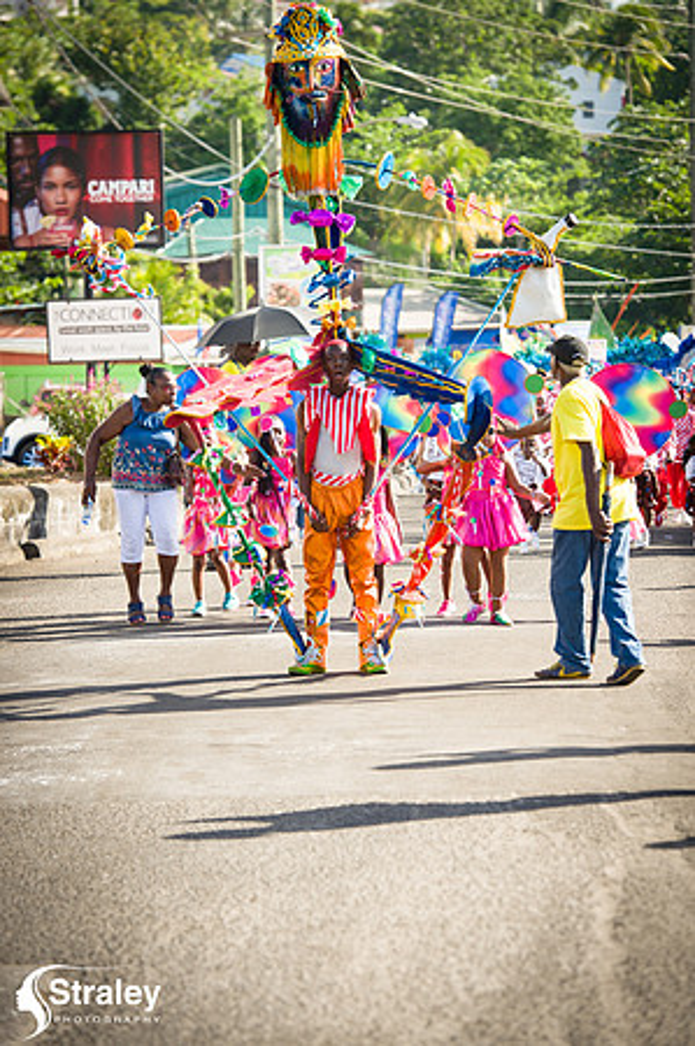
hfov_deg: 10.9
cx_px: 348
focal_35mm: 125
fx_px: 3628
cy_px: 523
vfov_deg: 16.4
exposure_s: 1/200
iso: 100
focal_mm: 125
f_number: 5.6
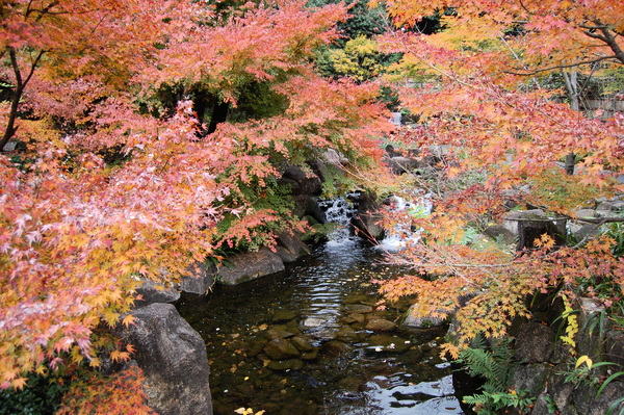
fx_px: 468
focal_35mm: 27
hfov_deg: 67.4
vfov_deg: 47.9
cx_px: 312
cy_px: 208
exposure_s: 1/80
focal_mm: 18
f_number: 4.5
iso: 200
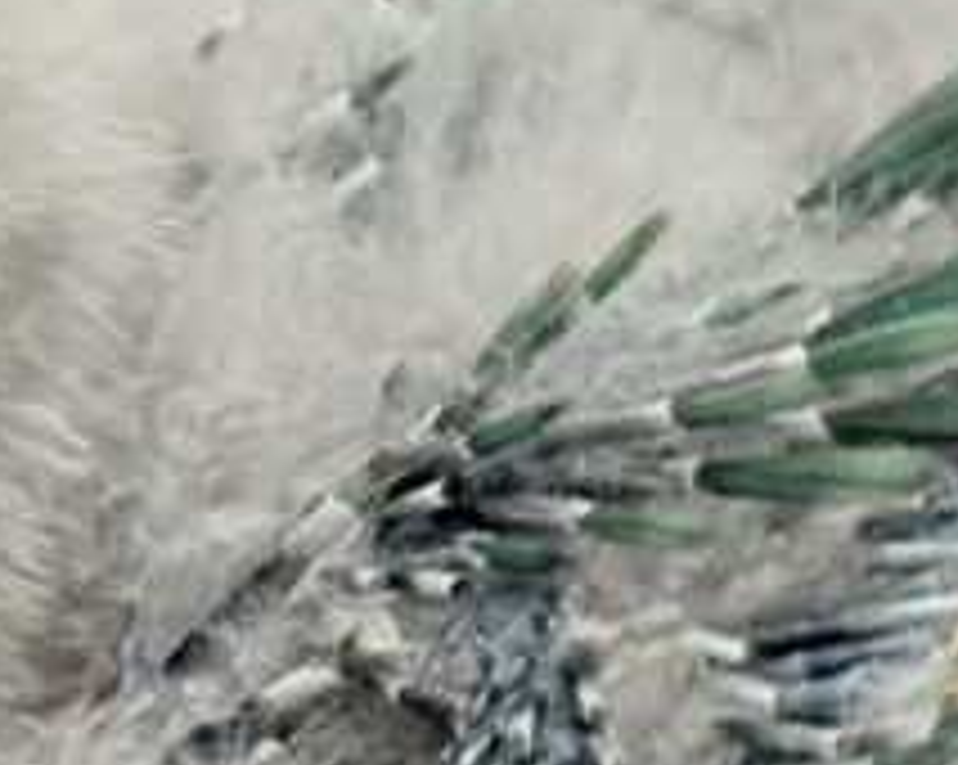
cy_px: 234
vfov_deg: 5.4
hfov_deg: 6.8
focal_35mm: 286
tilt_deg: -2.3
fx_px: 8102
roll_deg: -1.3
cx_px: 873
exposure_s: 1/50
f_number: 1.6
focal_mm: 5.96
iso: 40
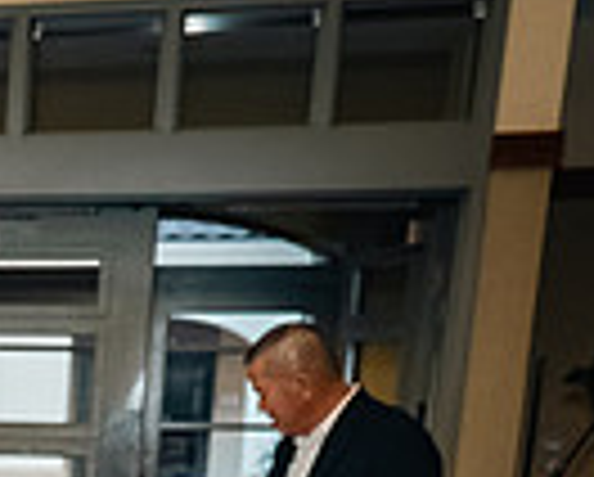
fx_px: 1743
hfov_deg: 16.1
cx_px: -504
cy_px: 862
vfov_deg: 13.9
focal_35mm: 99
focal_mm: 24
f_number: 3.5
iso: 1600
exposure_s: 1/100
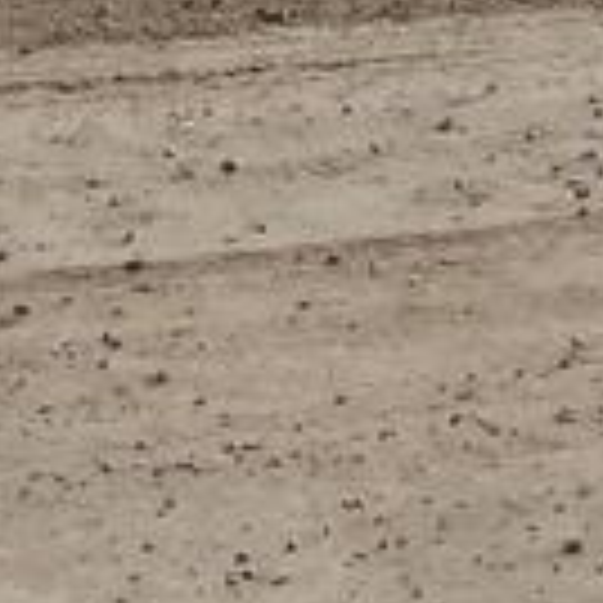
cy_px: -819
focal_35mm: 169
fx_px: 3331
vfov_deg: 9.3
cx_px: 698
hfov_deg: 10.2
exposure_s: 1/500
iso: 80
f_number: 5.6
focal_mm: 4.1
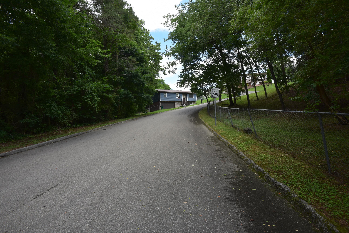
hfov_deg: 96.7
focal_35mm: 16
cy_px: 116
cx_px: 174
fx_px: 155
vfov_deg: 73.8
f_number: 10
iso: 400
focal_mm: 16
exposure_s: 1/200
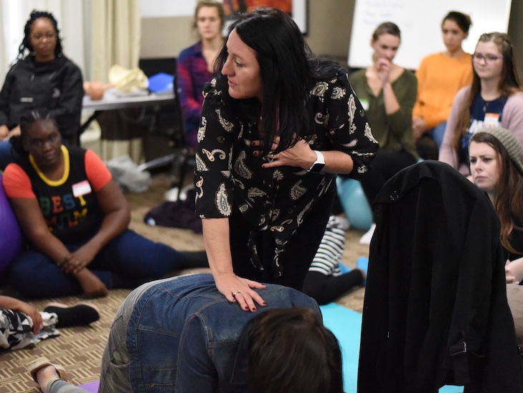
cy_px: 182
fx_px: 997
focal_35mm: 66
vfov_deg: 22.3
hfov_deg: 29.4
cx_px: 266
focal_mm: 50
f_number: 1.8
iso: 12800
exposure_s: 1/1250
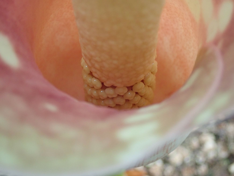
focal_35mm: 74
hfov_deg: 26.3
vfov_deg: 19.9
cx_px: 117
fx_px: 500
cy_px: 88
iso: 800
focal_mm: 13.47
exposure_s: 1/250
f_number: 4.2
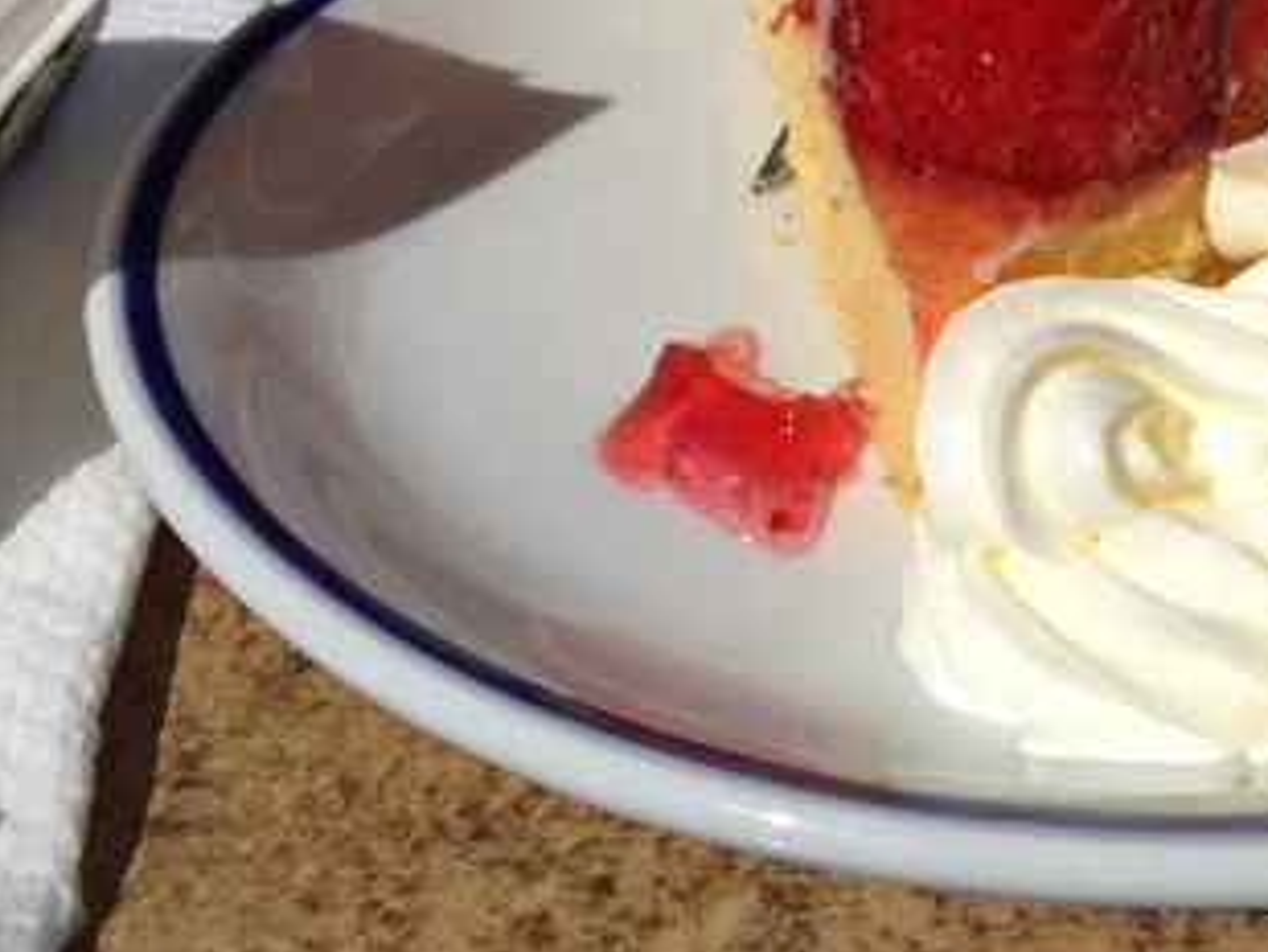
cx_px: 952
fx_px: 2345
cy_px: 53
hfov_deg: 29.8
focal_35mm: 64
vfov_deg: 22.3
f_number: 2.4
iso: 50
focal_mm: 4.13
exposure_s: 1/5435
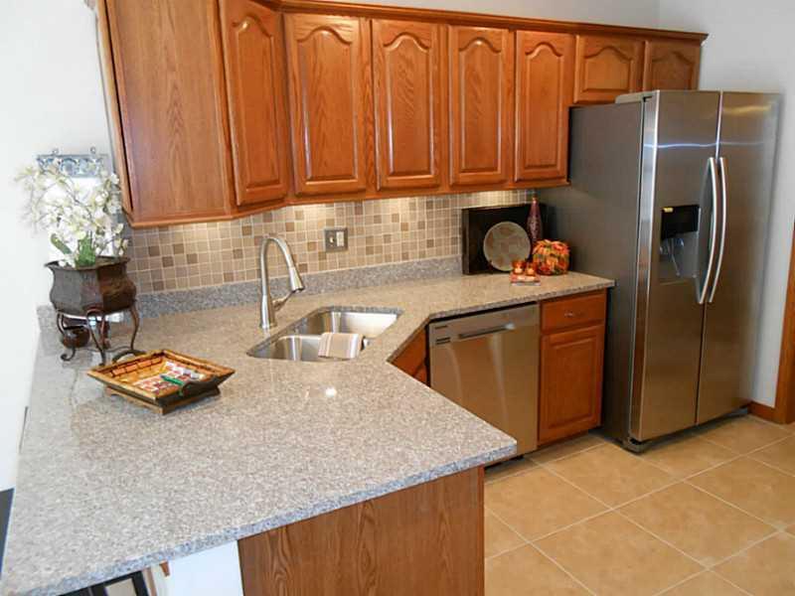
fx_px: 597
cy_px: 298
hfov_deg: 67.3
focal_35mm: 26
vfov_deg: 53.1
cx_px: 398
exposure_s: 1/30
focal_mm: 4.6
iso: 320
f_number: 3.5
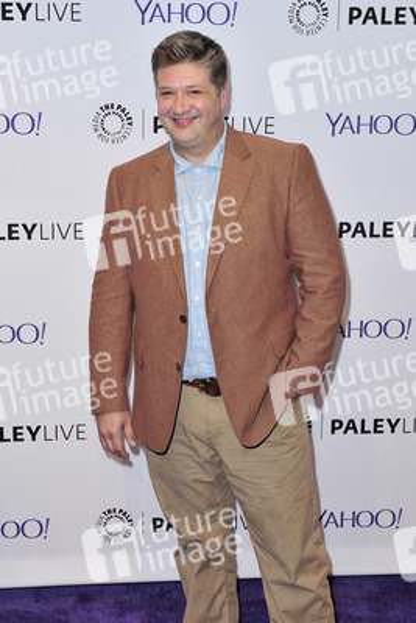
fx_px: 658
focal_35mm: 38
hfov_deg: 35.1
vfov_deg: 50.7
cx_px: 208
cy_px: 312
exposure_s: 1/320
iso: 400
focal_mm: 38
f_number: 4
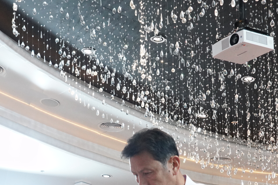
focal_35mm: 100
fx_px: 772
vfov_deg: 13.3
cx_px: 119
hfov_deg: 20.4
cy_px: 233
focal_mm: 37
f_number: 6.3
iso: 6400
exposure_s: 1/160
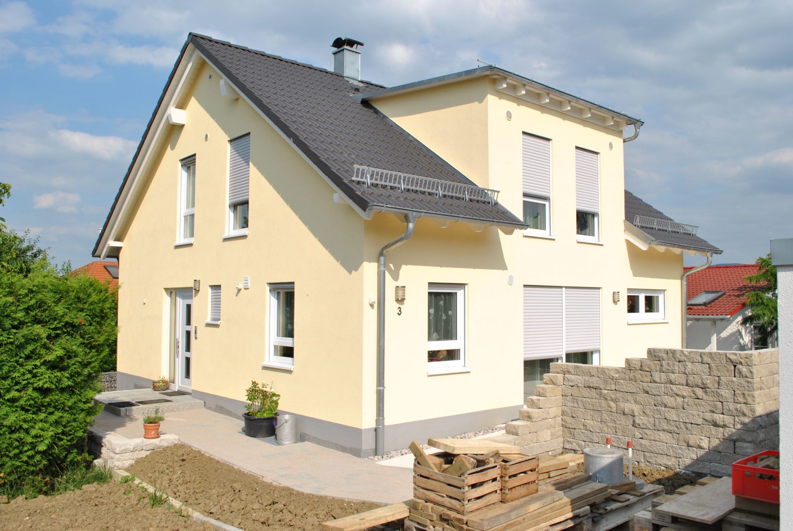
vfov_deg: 43.7
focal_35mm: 30
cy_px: 266
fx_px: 662
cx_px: 396
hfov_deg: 61.9
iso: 100
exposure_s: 1/320
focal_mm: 20
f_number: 9
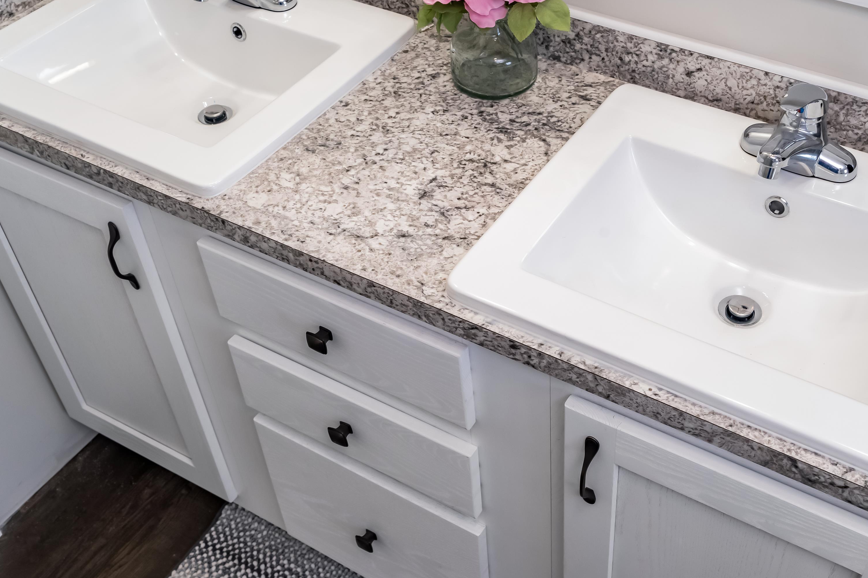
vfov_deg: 31.8
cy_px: 241
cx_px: 533
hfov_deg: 46.1
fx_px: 1013
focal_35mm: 42
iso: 1250
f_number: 9
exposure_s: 1/125
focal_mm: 33
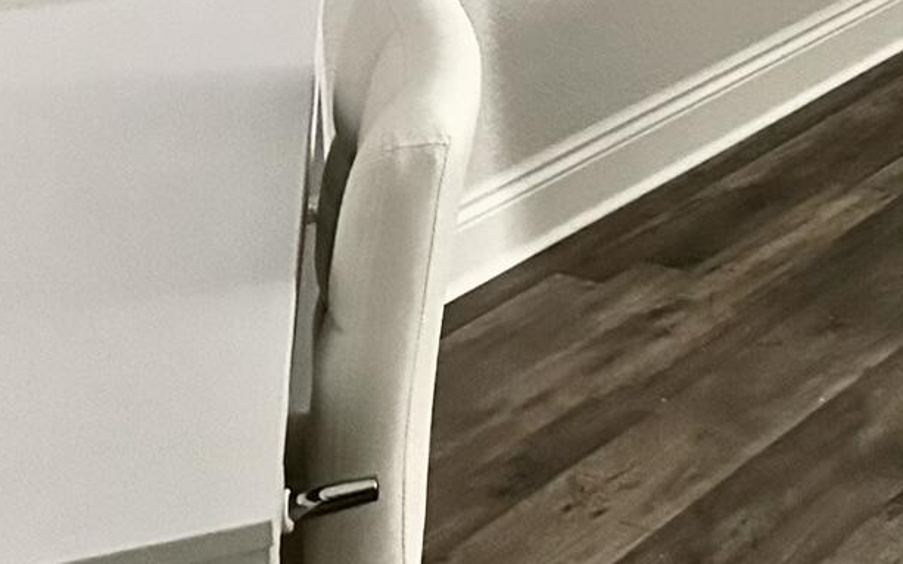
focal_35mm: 85
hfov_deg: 20.1
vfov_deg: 13.6
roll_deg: +2.1
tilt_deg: -6.6
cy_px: -473
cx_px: 1442
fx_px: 2092
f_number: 1.78
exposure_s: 1/60
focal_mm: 6.86
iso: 640
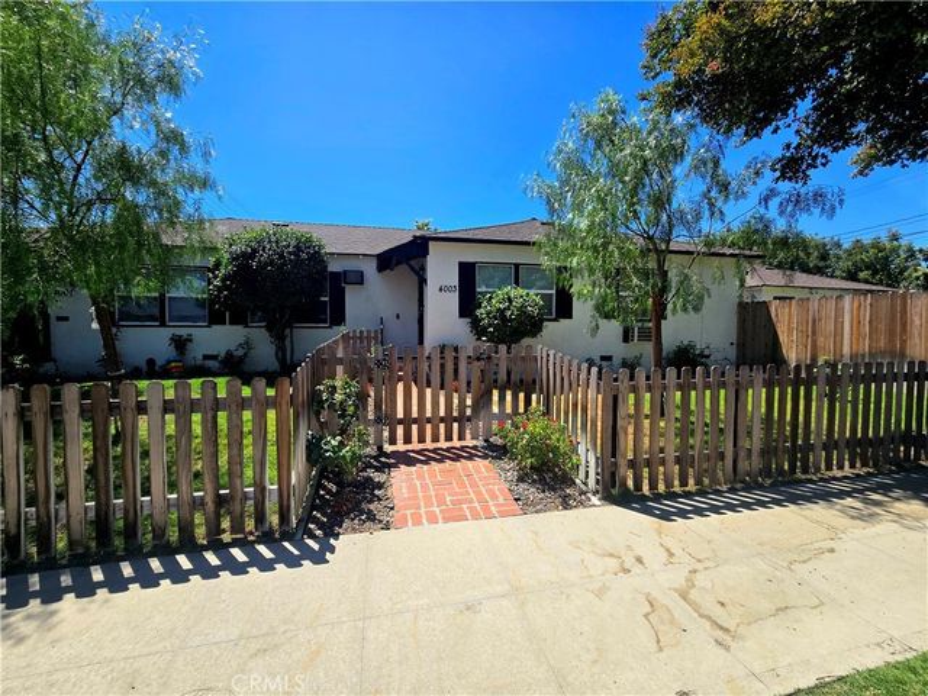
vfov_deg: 89.9
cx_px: 464
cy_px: 348
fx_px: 349
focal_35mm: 13
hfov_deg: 106.2
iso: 50
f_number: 2.2
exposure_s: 1/2500
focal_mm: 2.2
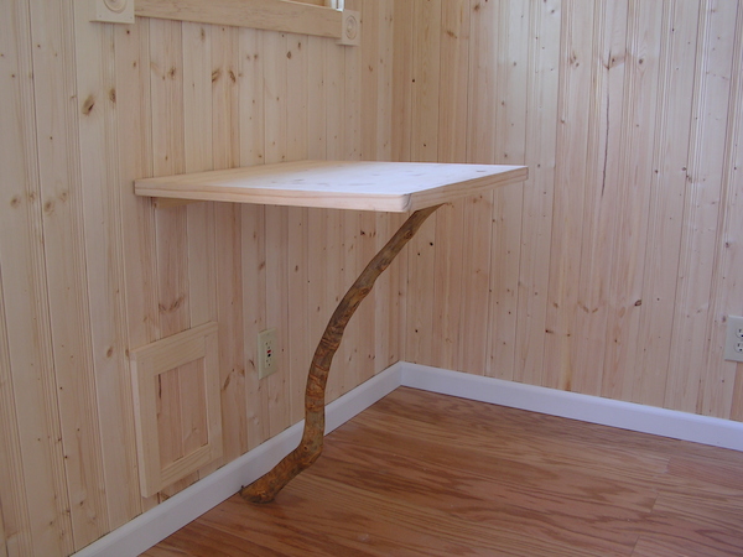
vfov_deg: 39.7
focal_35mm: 36
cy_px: 278
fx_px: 773
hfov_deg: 51.4
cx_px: 372
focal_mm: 6
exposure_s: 1/40
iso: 64
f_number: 3.2
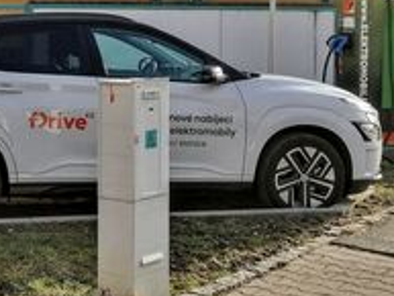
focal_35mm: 89
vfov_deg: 16.5
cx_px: 31
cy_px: 47
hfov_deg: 21.5
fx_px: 1014
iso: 50
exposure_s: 1/944
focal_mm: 5.3
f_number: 1.8
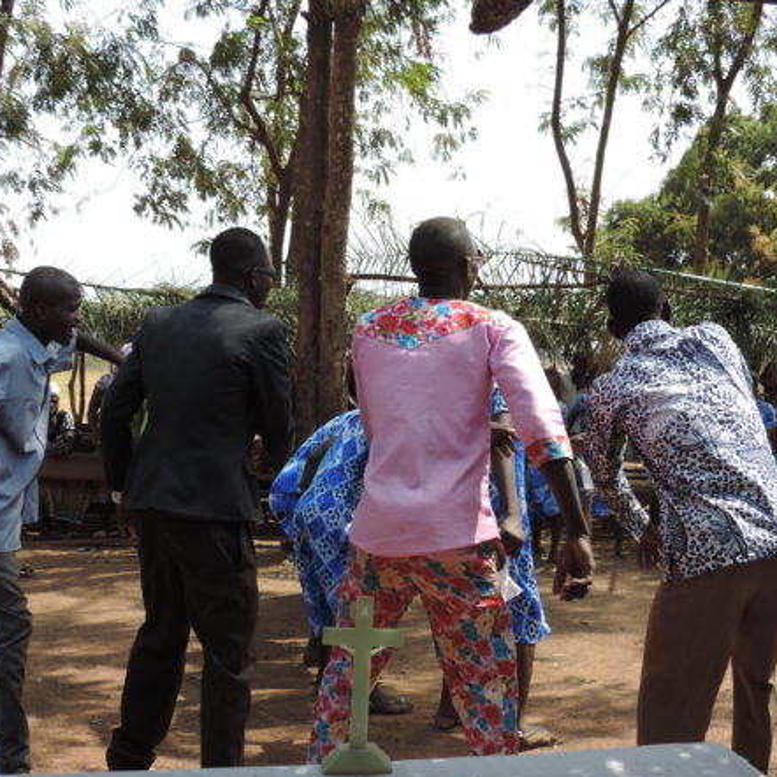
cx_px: 418
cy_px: 394
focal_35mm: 48
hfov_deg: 35.3
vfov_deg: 35.4
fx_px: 1219
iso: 80
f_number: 3.3
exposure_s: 1/320
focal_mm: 7.1
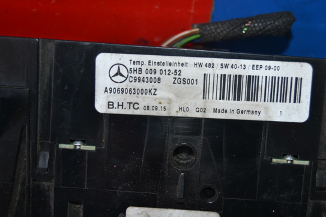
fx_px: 480
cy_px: 104
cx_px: 189
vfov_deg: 25.5
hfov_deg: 37.4
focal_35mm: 53
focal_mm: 30
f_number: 4.2
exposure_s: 1/60
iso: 140
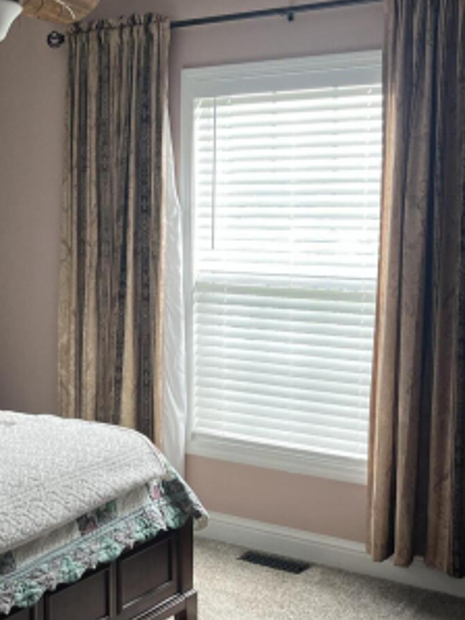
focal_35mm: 58
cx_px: 10
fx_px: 1040
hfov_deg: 24.2
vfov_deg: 33.2
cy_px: 312
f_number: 1.6
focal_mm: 5.1
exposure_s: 1/120
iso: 125
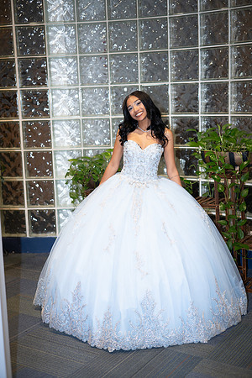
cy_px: 189
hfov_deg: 26.0
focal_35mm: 52
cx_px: 126
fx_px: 546
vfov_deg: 38.2
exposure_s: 1/160
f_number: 2
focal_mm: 50
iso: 640
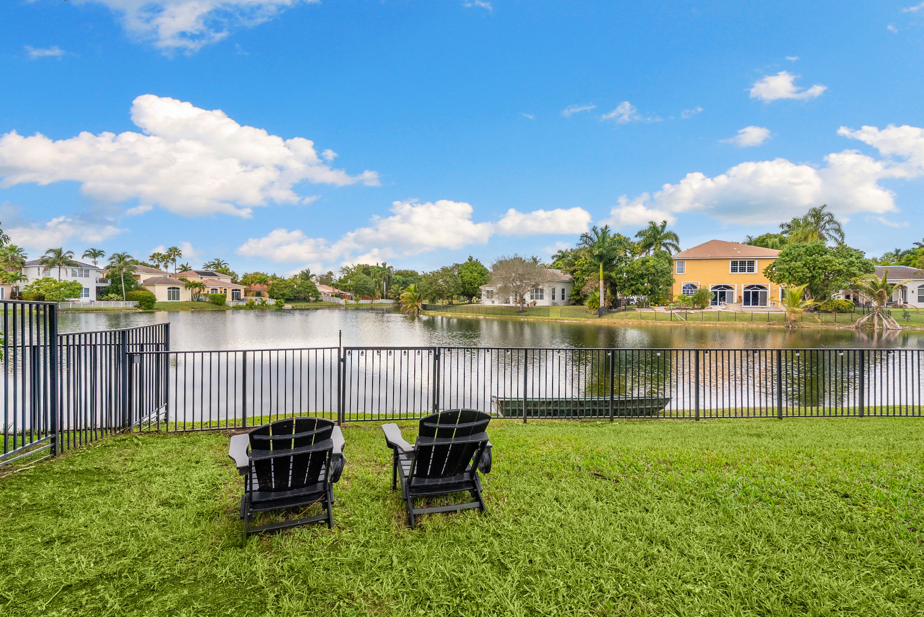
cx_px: 462
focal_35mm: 16
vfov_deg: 73.8
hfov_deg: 96.7
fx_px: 411
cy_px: 308
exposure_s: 1/125
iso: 400
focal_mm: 16
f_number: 8
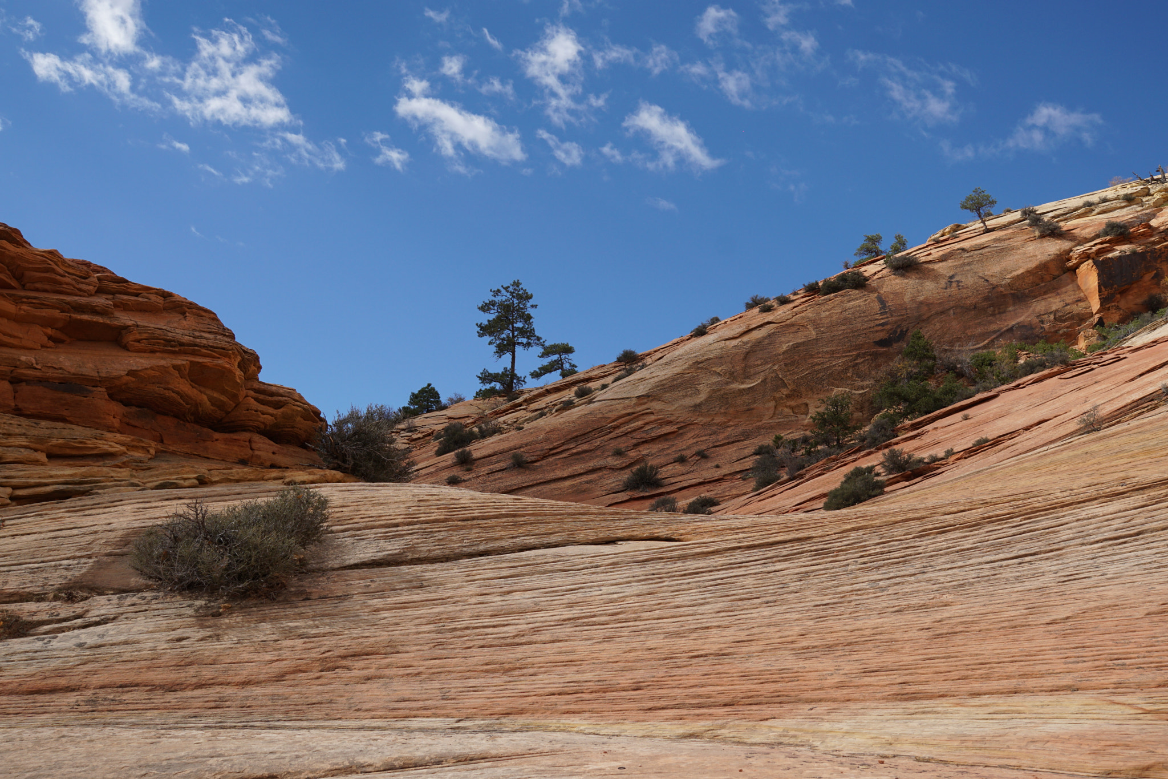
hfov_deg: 53.1
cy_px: 390
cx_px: 584
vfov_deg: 36.9
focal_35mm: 36
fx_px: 1168
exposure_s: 1/320
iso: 125
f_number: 8
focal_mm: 24
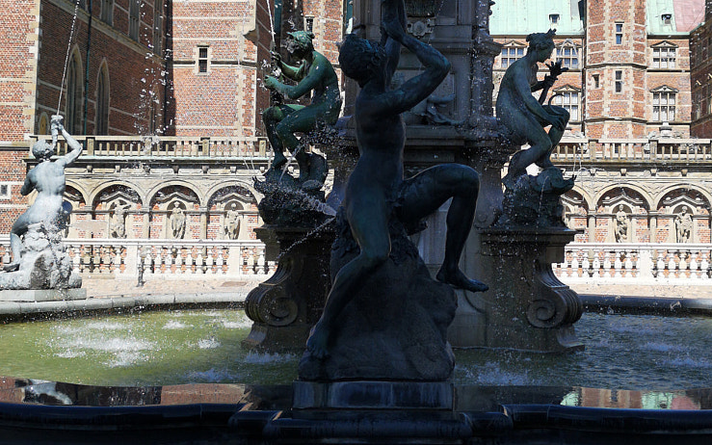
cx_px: 432
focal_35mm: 62
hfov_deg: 32.9
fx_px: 1203
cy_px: 153
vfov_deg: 20.9
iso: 50
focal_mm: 3.95
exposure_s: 1/1637
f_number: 1.8
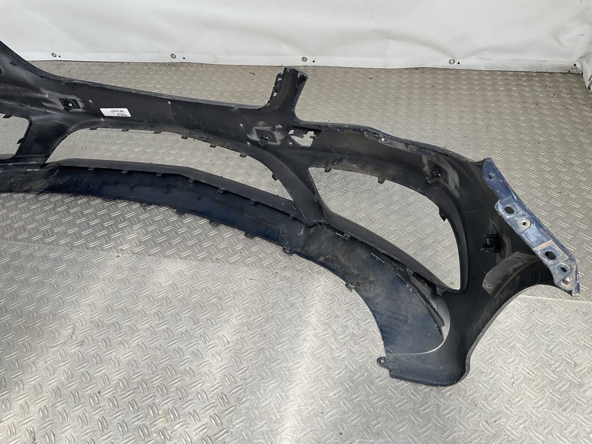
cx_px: 296
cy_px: 222
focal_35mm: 29
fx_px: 496
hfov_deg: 61.7
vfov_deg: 48.2
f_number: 1.8
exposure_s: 1/247
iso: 16
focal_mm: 3
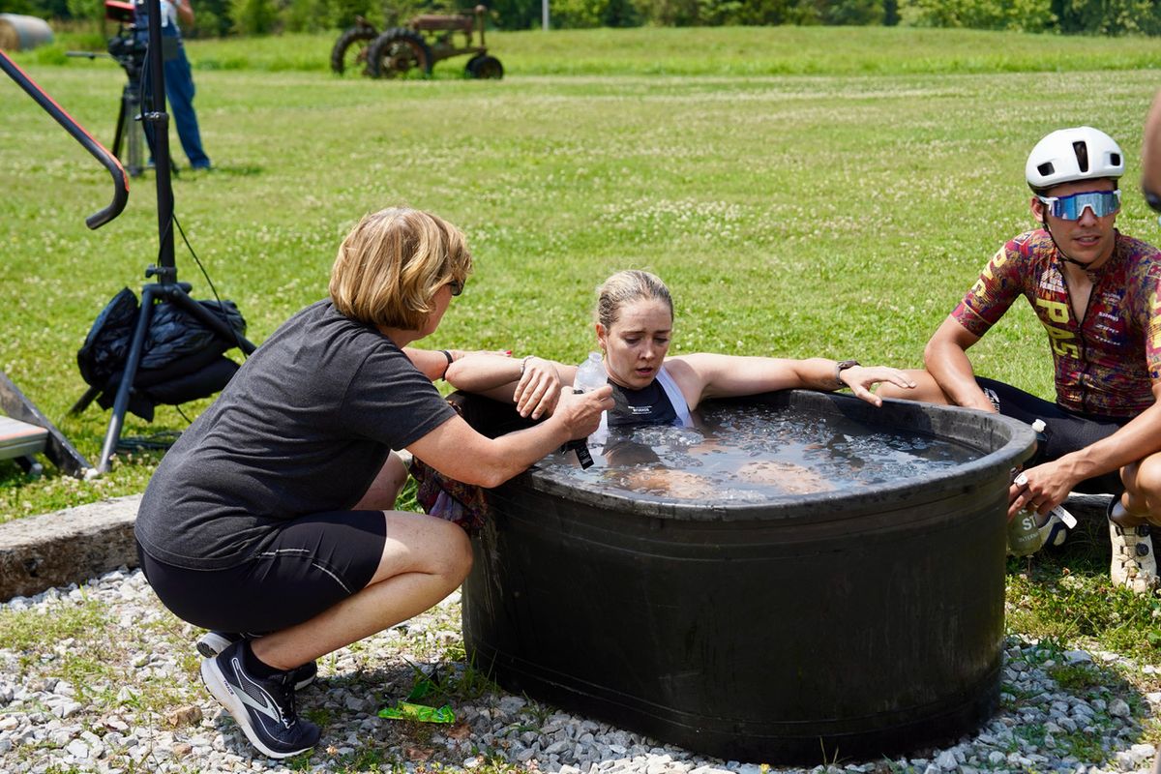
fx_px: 2257
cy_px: 387
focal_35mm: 70
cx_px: 580
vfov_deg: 19.5
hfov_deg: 28.8
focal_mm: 70
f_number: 5
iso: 250
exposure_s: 1/1000
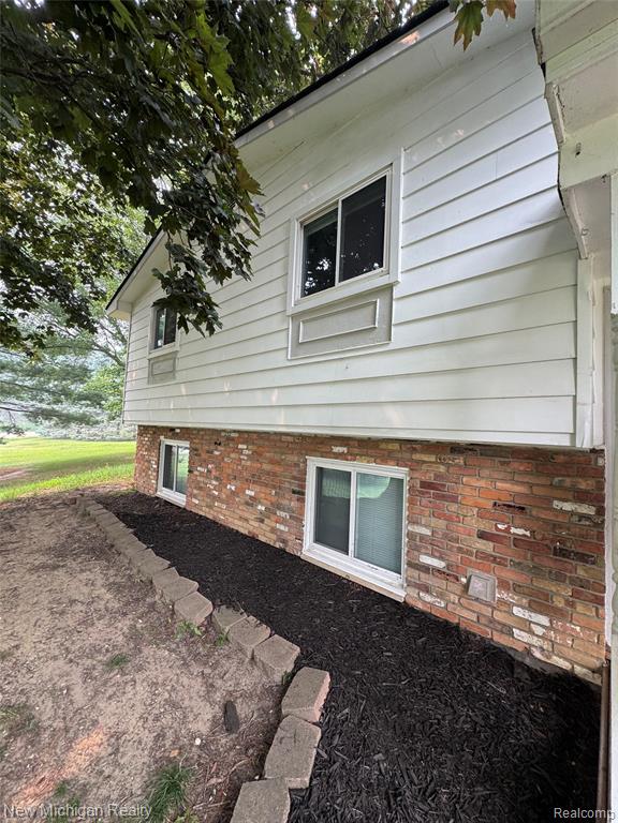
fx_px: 333
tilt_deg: +4.5
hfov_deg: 85.7
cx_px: 309
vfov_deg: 102.1
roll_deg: -2.7
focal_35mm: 14
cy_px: 412
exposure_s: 1/99
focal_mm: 2.22
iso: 50
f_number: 2.2
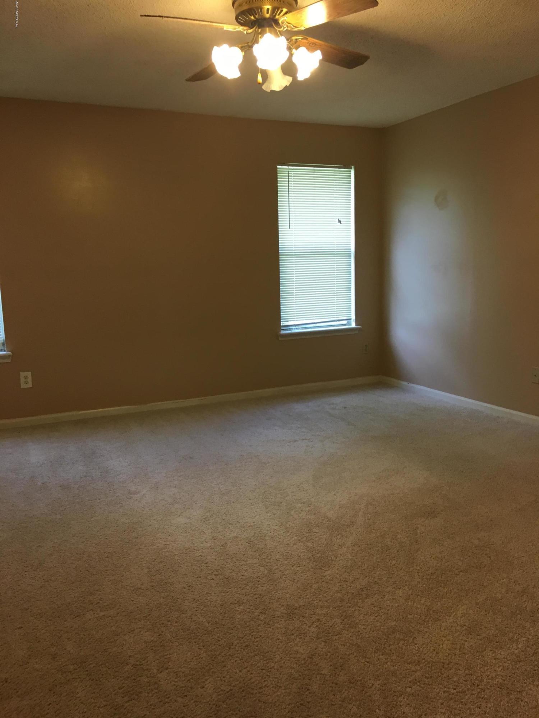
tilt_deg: -7.8
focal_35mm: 29
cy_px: 359
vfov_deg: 61.7
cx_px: 270
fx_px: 602
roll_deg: +1.5
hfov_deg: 48.2
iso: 80
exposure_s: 1/30
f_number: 2.2
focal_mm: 4.15
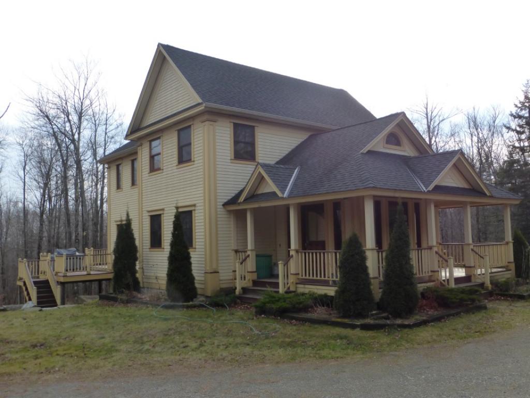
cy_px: 199
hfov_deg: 58.4
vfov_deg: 45.4
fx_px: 475
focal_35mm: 31
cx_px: 265
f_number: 4
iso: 200
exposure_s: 1/800
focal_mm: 5.4
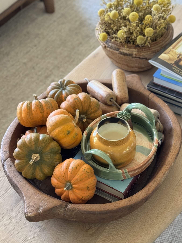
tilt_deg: -44.7
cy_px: 119
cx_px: 108
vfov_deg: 28.6
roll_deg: +1.5
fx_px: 477
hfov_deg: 21.6
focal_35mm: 68
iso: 200
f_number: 1.78
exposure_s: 1/60
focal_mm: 6.76
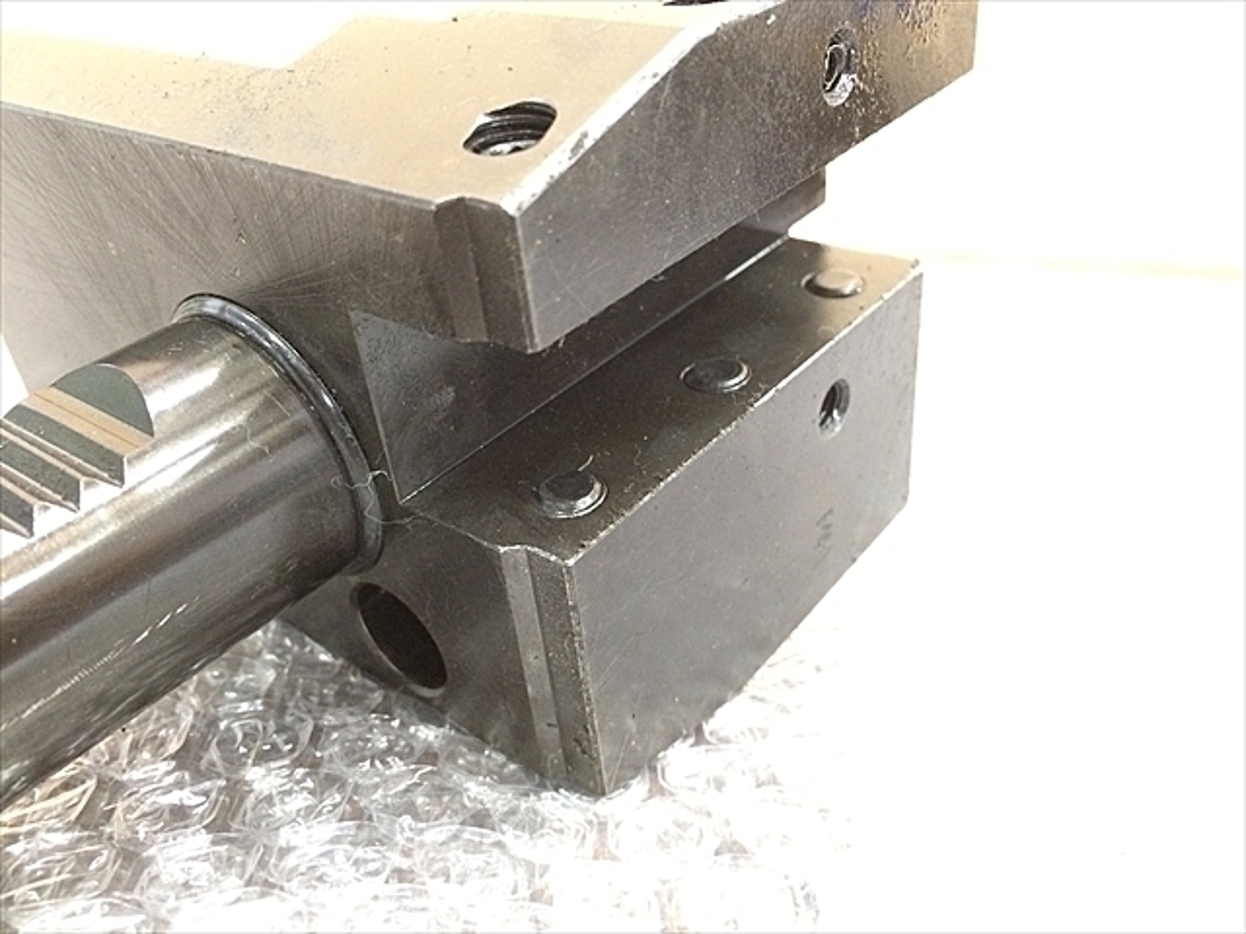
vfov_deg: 48.2
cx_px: 623
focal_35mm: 29
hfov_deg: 61.7
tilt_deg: -19.9
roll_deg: -4.2
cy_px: 467
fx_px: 1044
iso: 400
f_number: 2.2
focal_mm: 4.15
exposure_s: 1/15
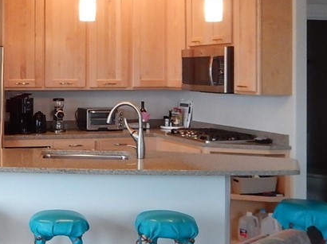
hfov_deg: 30.7
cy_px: 67
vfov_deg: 24.2
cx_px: 29
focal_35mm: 60
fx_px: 566
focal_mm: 4.3
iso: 400
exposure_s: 1/50
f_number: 2.8
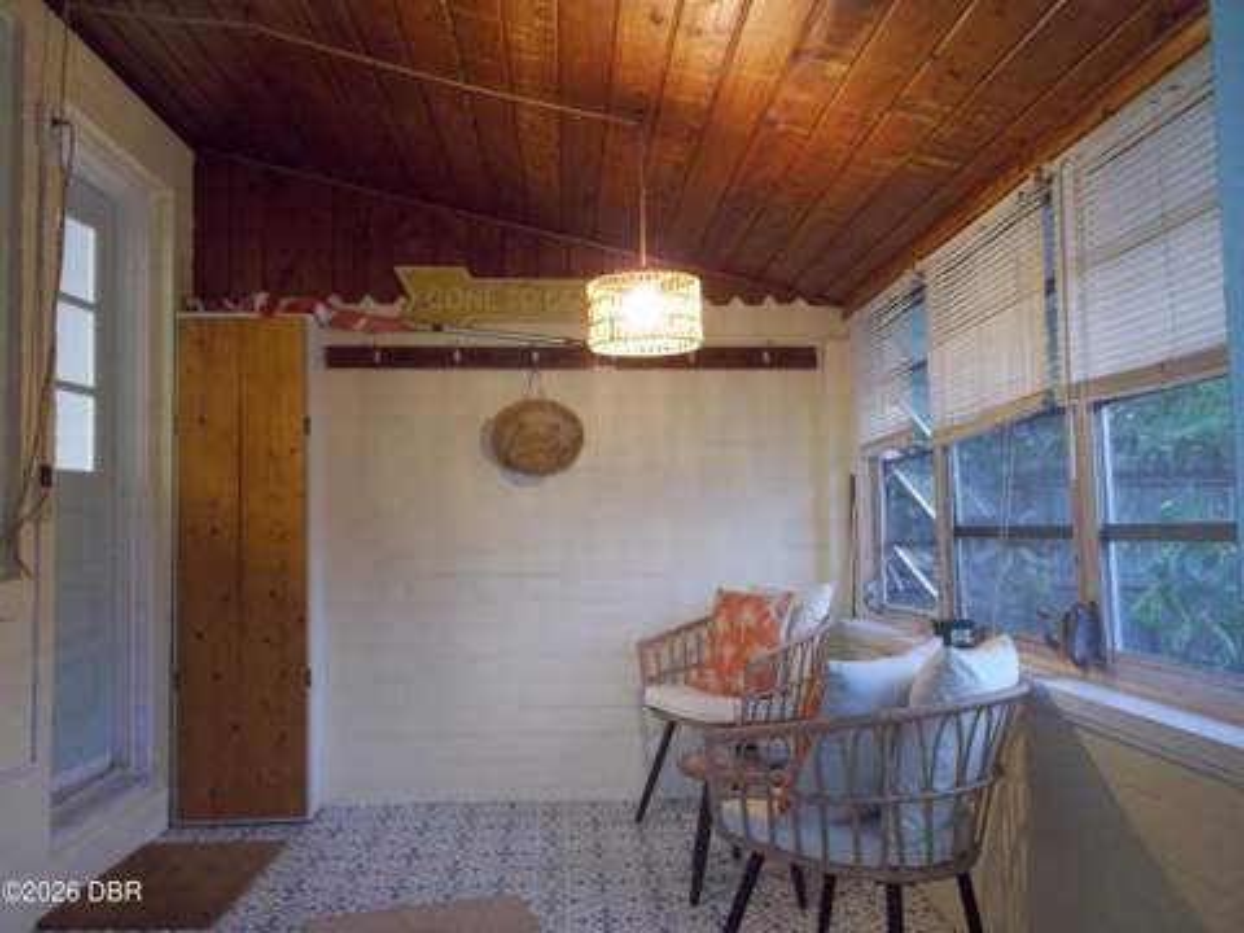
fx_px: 1042
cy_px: 466
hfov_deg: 61.7
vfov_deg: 48.2
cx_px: 622
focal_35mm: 29
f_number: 3.3
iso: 252
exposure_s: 1/8
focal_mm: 4.1
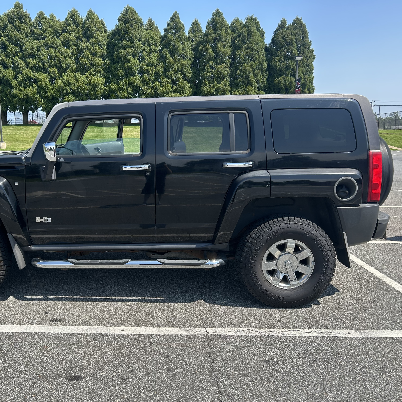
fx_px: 407
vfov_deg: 52.5
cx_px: 148
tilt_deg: -7.4
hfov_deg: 51.9
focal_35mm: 31
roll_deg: +2.1
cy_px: 202
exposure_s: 1/1901
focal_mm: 5.7
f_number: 1.5
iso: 50
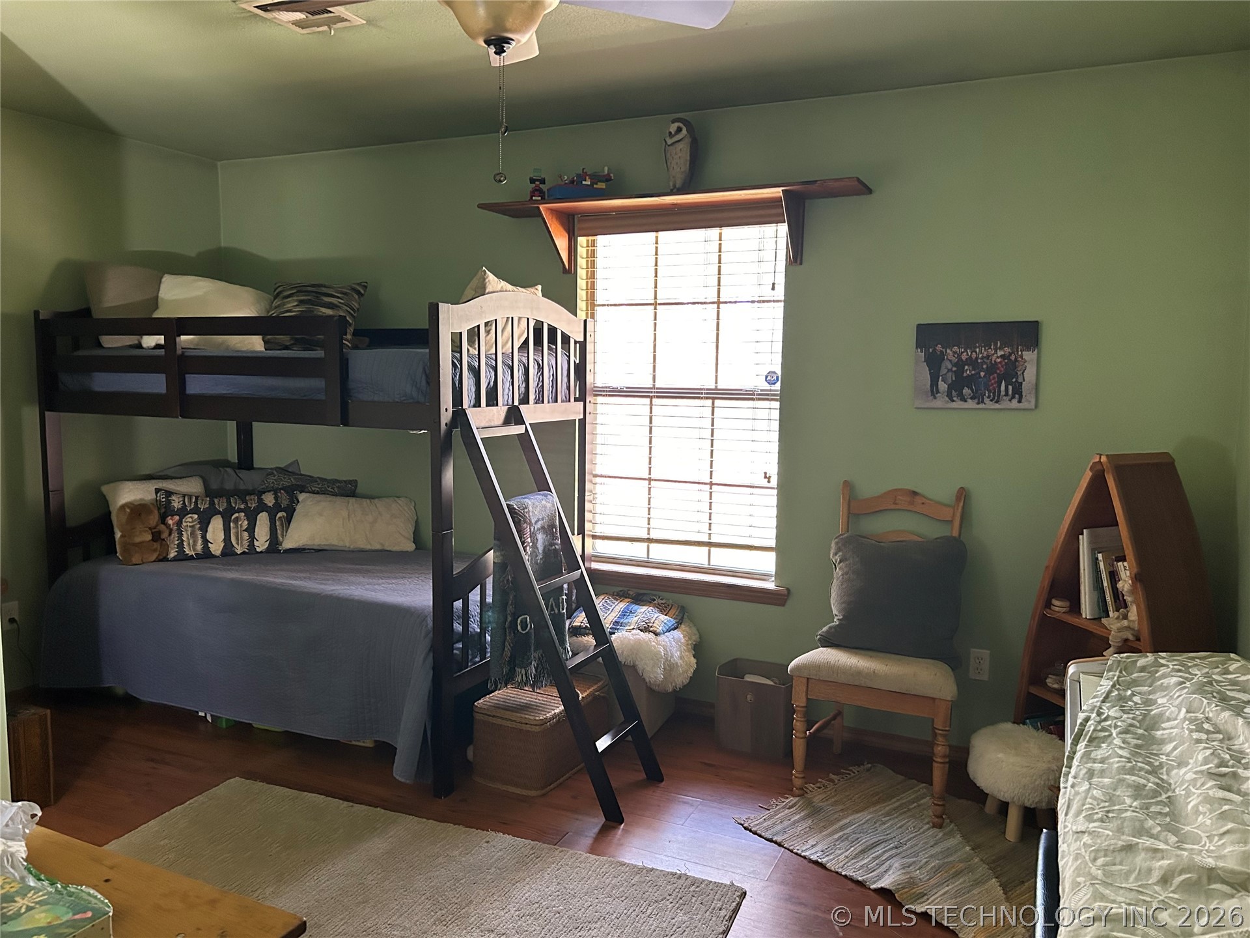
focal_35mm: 26
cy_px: 469
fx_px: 939
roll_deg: -0.6
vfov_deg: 53.1
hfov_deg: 67.3
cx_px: 625
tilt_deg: -5.0
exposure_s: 1/60
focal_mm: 5.7
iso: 500
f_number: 1.5
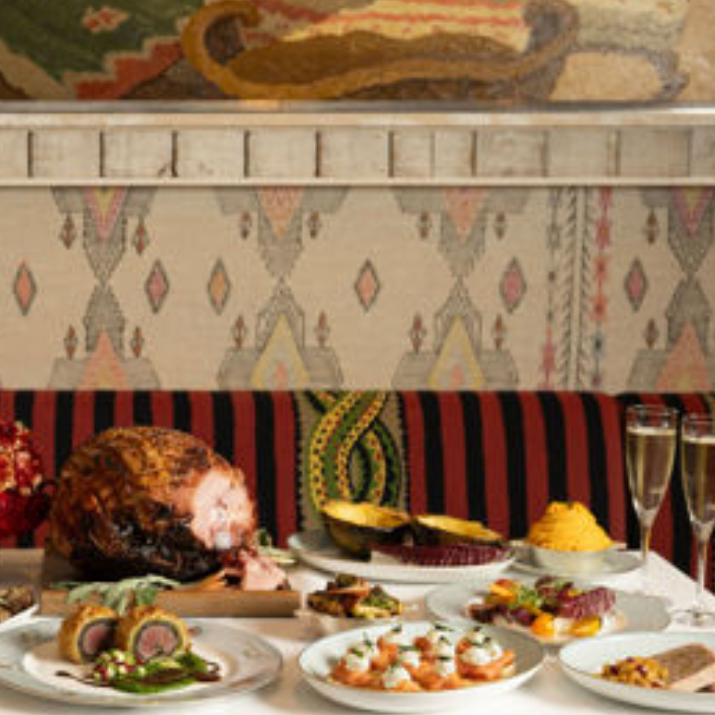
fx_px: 1589
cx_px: 114
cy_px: 381
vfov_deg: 25.4
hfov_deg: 24.8
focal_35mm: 68
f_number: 6.3
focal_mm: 43
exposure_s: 1/125
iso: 320
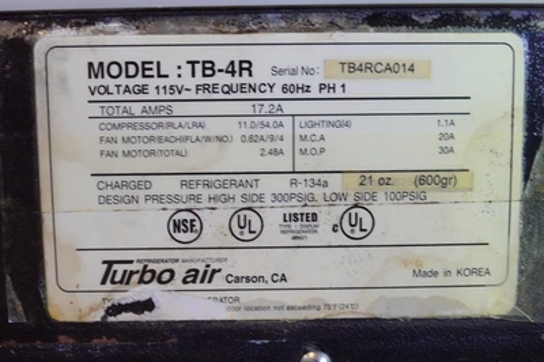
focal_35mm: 49
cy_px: 181
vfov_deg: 27.5
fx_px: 740
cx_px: 272
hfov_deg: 40.4
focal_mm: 18.63
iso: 3200
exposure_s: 1/15
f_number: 11
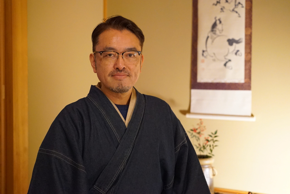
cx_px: 145
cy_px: 97
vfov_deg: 24.7
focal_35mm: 55
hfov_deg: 36.2
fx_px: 443
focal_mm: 55
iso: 12800
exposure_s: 1/160
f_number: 3.2
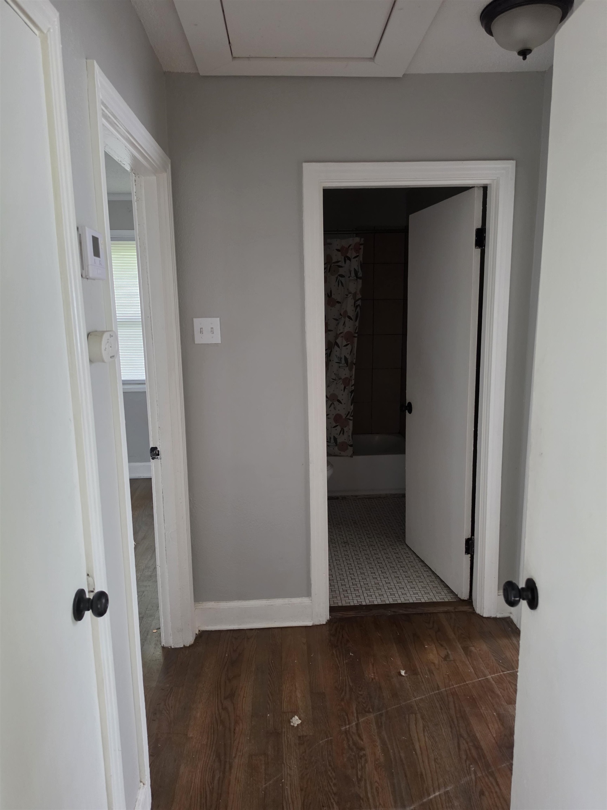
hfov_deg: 58.9
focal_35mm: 23
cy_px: 405
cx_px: 304
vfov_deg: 73.9
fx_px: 538
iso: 800
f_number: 1.4
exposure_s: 1/120
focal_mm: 6.5
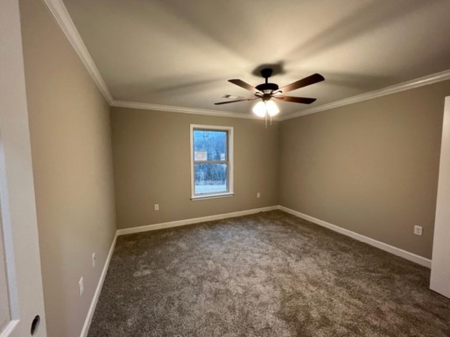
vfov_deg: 89.9
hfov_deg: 106.2
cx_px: 225
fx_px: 169
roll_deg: +1.1
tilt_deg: -3.8
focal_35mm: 13
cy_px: 168
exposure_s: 1/60
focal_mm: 1.57
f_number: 1.8
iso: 250
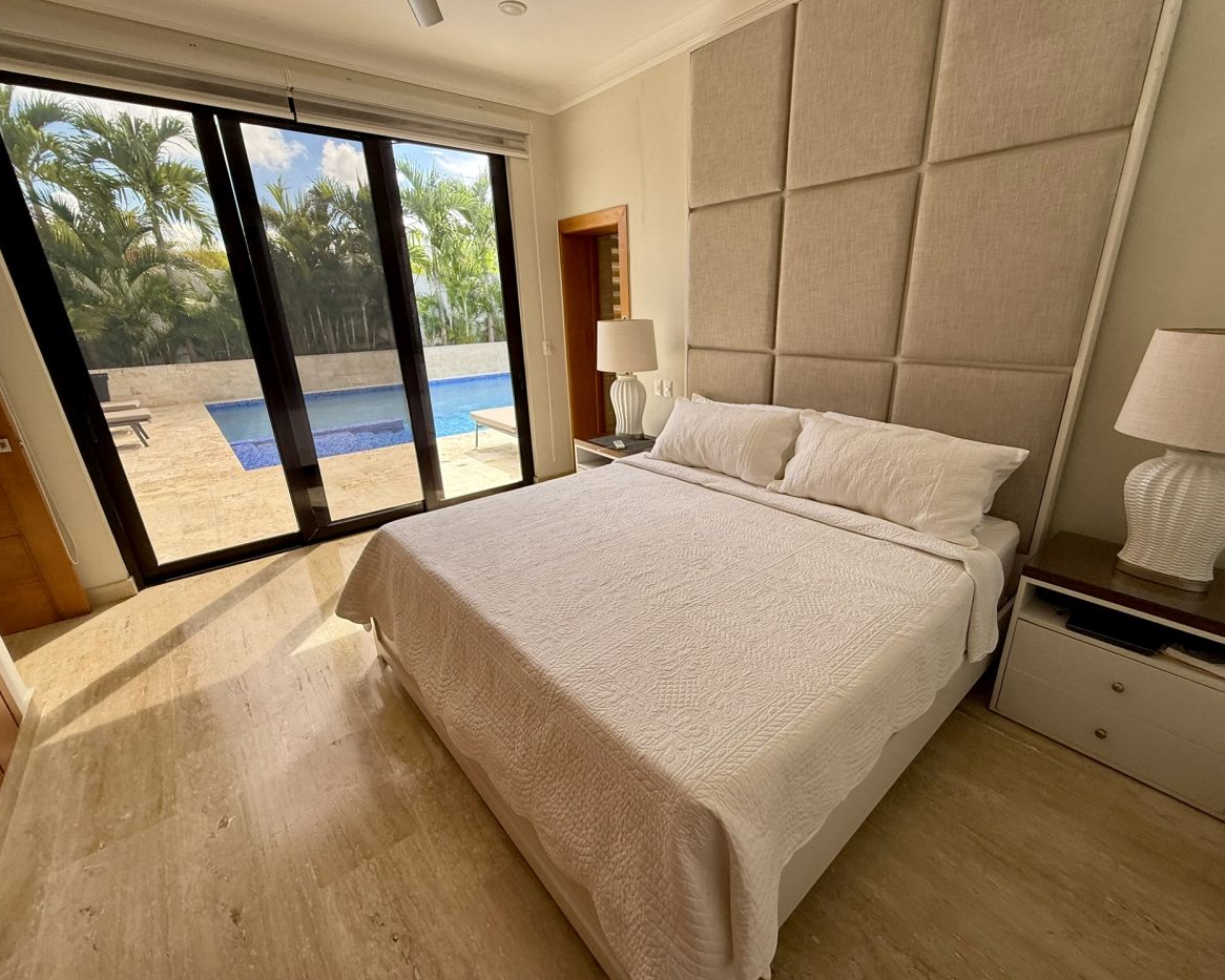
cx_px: 646
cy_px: 496
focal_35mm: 15
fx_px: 544
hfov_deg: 96.7
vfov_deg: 84.0
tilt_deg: -17.7
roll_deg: +1.4
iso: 64
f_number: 2.2
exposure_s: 1/147
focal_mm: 2.22
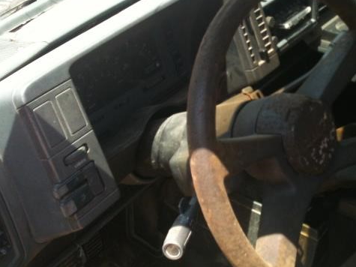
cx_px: 275
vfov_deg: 24.6
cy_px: 74
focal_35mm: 59
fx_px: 607
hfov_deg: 32.0
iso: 64
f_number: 2.8
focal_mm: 3.85
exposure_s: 1/225
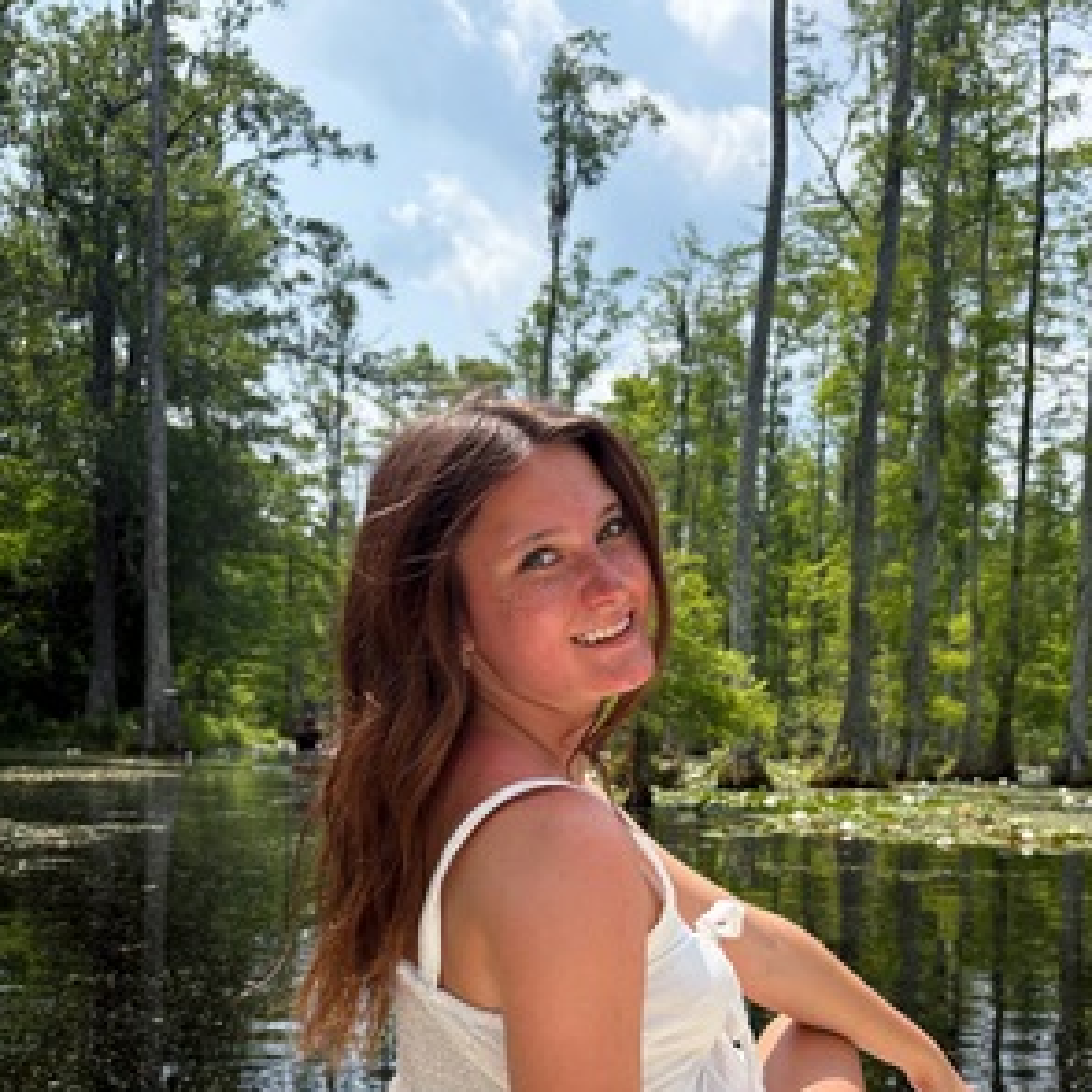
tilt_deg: -5.0
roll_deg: -2.9
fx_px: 1392
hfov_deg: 42.5
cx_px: 690
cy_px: 807
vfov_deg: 41.7
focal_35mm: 39
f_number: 1.6
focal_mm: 5.96
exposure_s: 1/2865
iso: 50
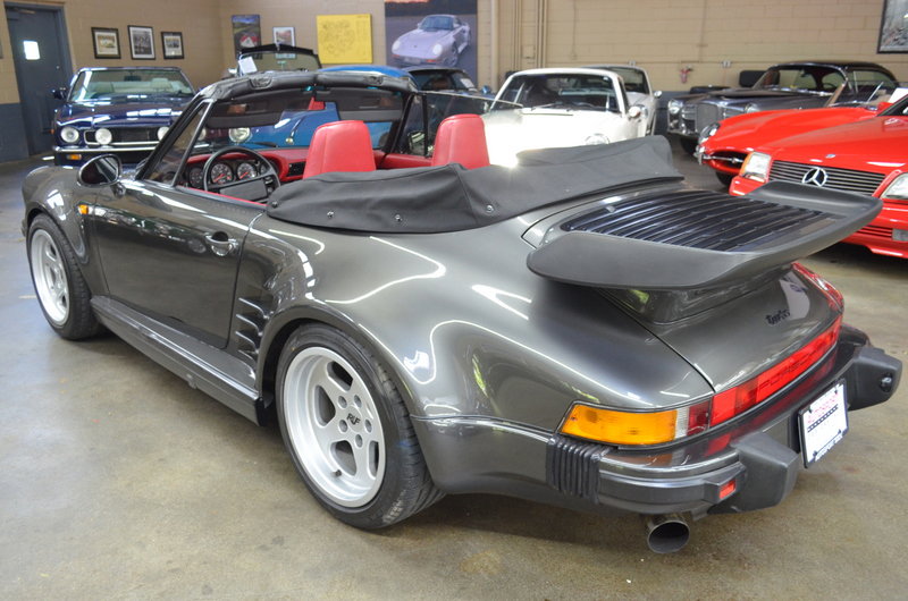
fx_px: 755
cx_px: 454
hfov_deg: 62.0
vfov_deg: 43.4
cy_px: 300
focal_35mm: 30
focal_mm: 20
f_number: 3.8
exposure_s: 1/30
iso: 1100
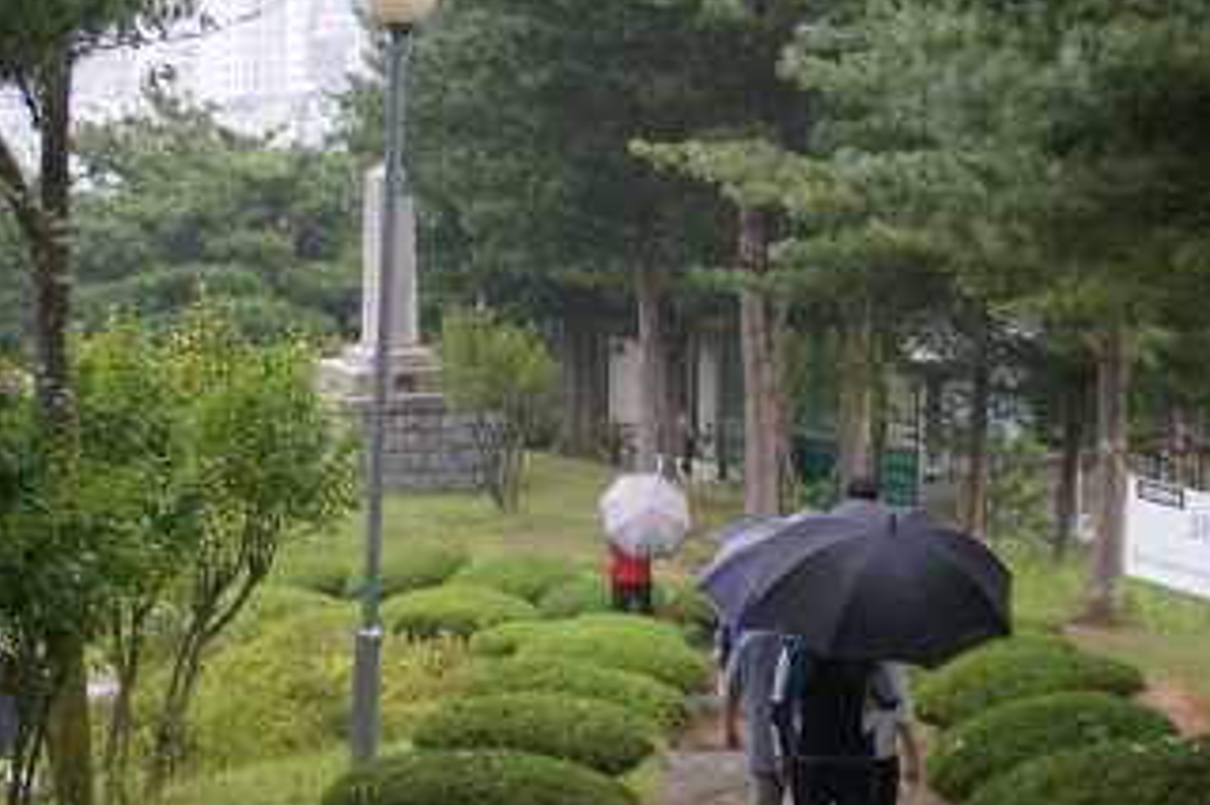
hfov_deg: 17.8
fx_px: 3863
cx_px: 414
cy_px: 370
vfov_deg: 11.9
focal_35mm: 115
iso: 100
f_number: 4
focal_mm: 26
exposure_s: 1/40
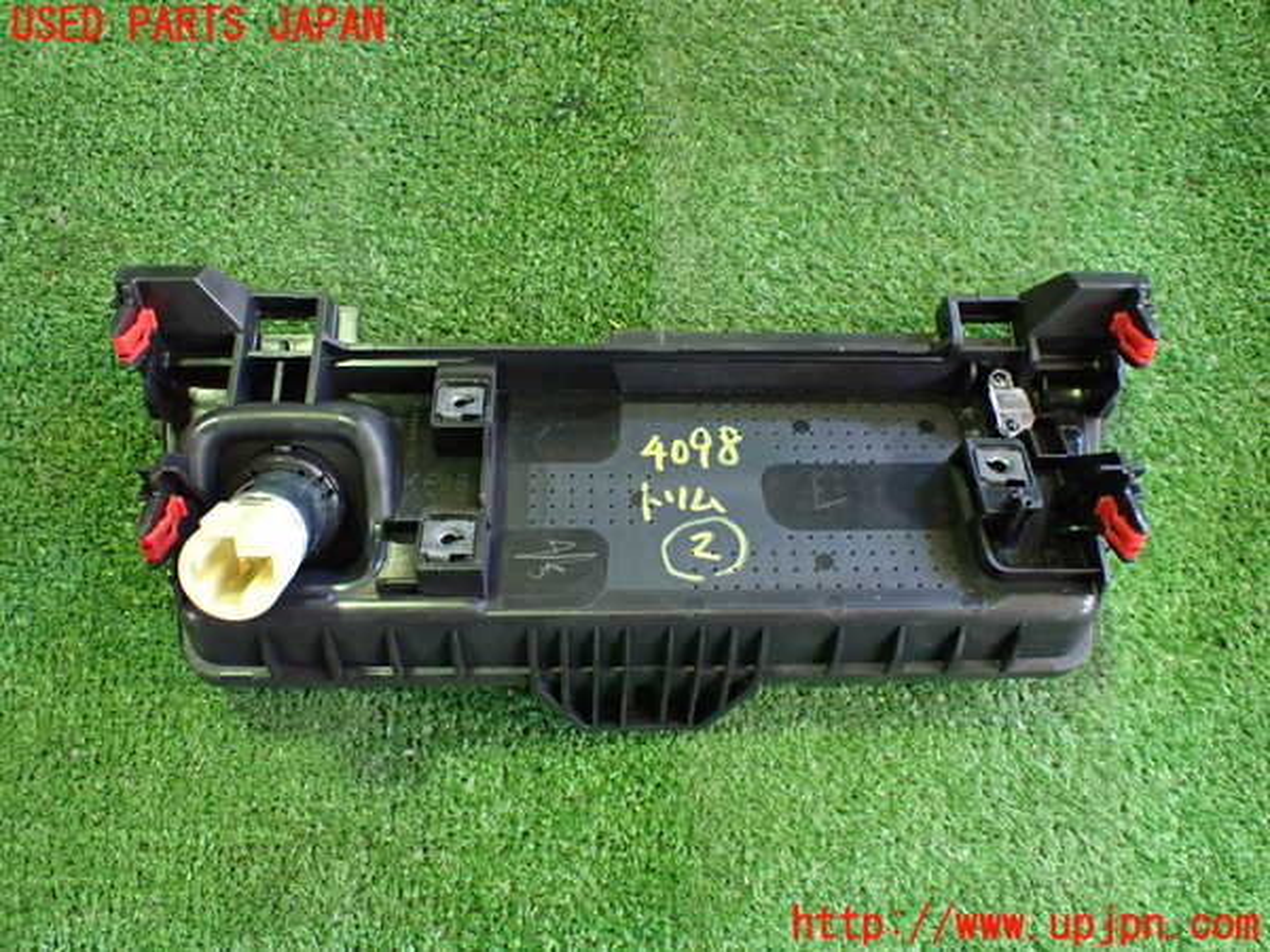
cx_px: 635
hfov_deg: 60.0
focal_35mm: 30
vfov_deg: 46.8
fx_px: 1101
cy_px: 476
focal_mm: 5.4
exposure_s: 1/40
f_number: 2.3
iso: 800
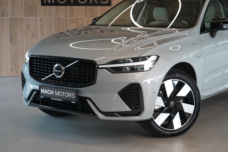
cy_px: 76
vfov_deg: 19.5
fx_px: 443
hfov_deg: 28.8
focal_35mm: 70
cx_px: 114
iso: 3200
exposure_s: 1/160
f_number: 5.6
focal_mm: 70
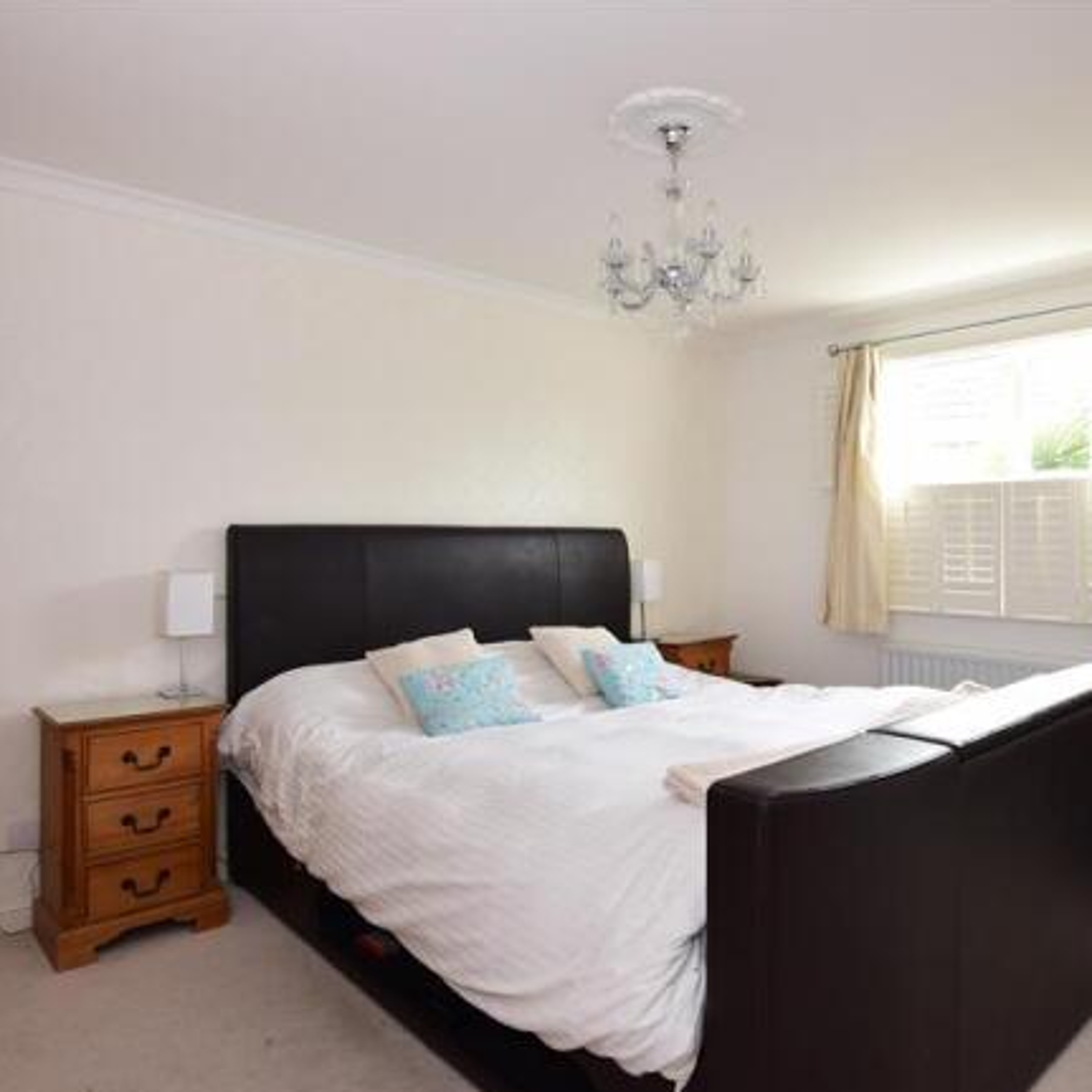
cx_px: 606
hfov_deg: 68.6
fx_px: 797
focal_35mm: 22
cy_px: 549
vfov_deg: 68.8
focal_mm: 11.5
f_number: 7.1
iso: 200
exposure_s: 1/20
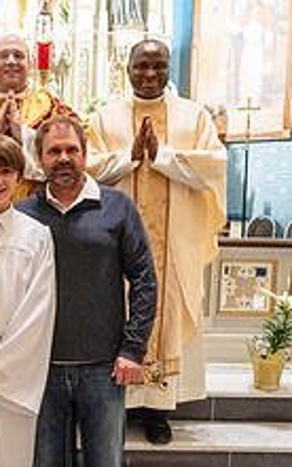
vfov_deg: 38.0
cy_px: 287
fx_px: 675
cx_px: 2
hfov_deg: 23.4
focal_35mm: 53
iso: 5000
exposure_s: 1/60
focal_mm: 25.5
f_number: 8
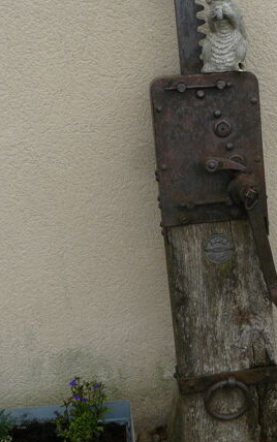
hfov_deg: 22.6
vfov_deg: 35.6
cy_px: 199
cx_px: 205
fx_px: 688
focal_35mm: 57
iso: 100
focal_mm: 6
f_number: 5.6
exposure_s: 1/320
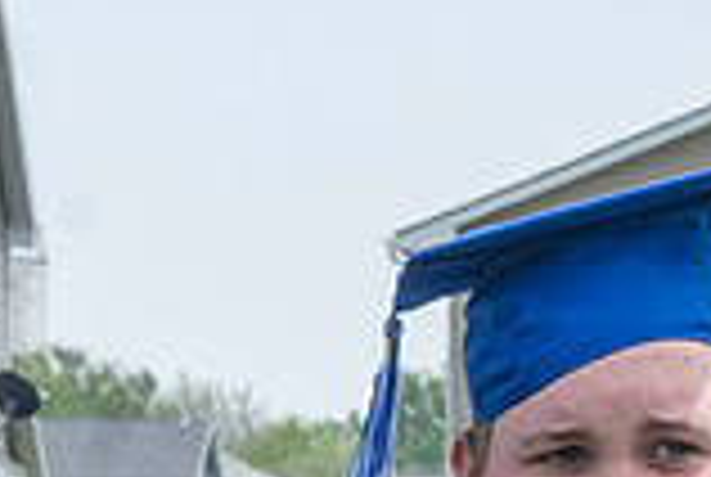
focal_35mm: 680
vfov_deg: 2.0
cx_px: 296
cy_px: 870
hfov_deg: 3.0
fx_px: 13455
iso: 200
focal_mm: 70
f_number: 13
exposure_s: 1/250
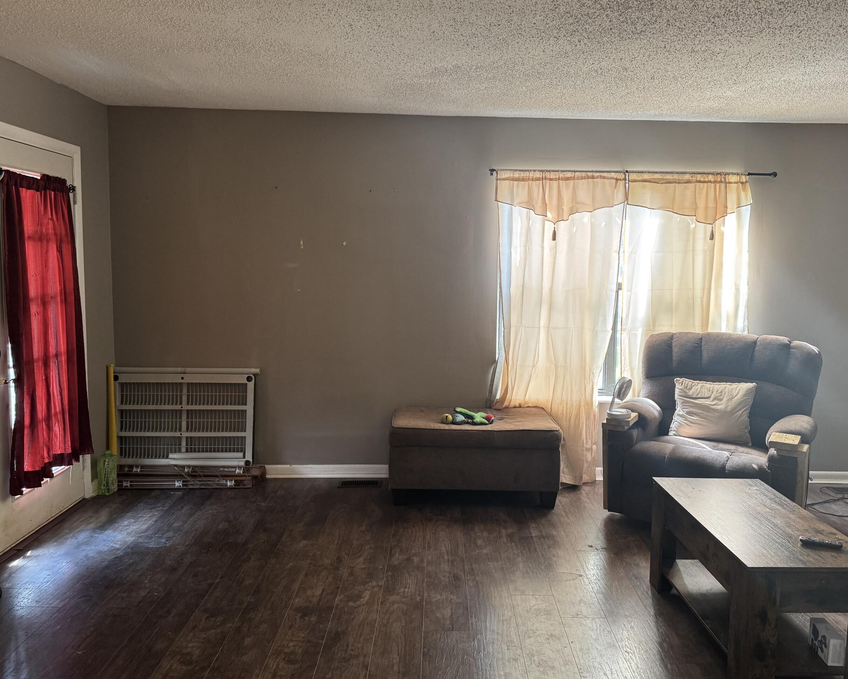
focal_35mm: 29
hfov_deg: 60.4
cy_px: 331
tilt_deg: -5.7
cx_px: 444
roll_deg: -0.7
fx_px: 728
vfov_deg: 50.0
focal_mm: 6.76
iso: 250
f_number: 1.78
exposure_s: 1/60
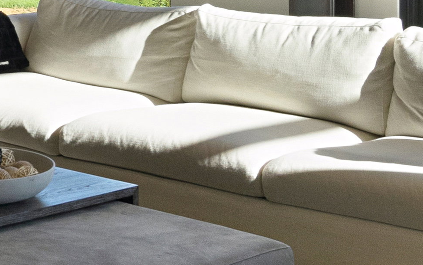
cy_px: -123
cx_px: -153
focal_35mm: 119
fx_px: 1372
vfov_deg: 10.6
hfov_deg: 16.4
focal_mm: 19
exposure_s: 1/60
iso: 1250
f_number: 9
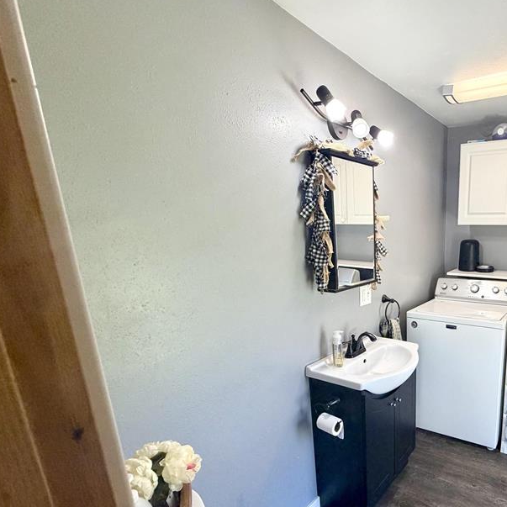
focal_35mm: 21
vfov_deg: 71.1
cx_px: 407
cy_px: 312
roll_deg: +1.0
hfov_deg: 65.5
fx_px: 348
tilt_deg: -14.5
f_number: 2.2
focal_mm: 2.22
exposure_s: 1/120
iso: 250
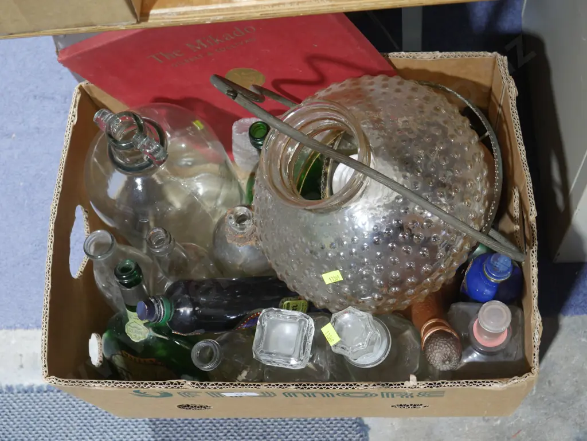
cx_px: 294
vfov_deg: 31.5
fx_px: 780
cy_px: 220
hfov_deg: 41.2
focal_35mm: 46
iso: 1600
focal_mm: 23
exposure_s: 1/60
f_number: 5.1
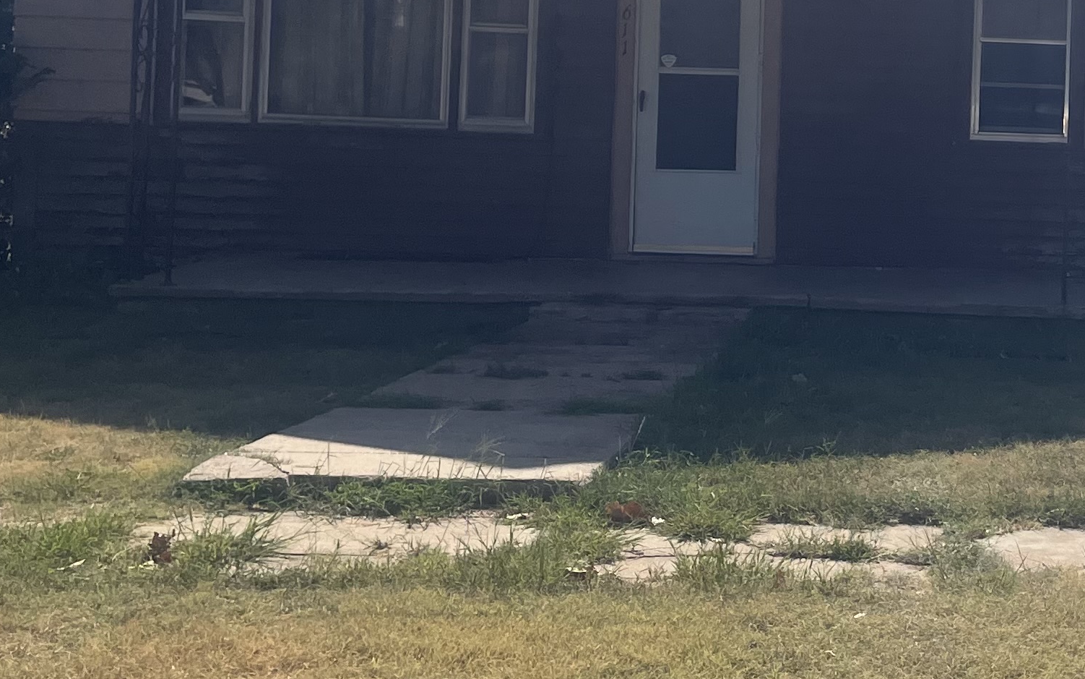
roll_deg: -1.6
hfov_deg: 25.8
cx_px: 1181
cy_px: 183
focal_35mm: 74
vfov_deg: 17.5
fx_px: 2188
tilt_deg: +0.2
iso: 32
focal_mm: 4.2
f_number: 1.6
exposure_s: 1/6494
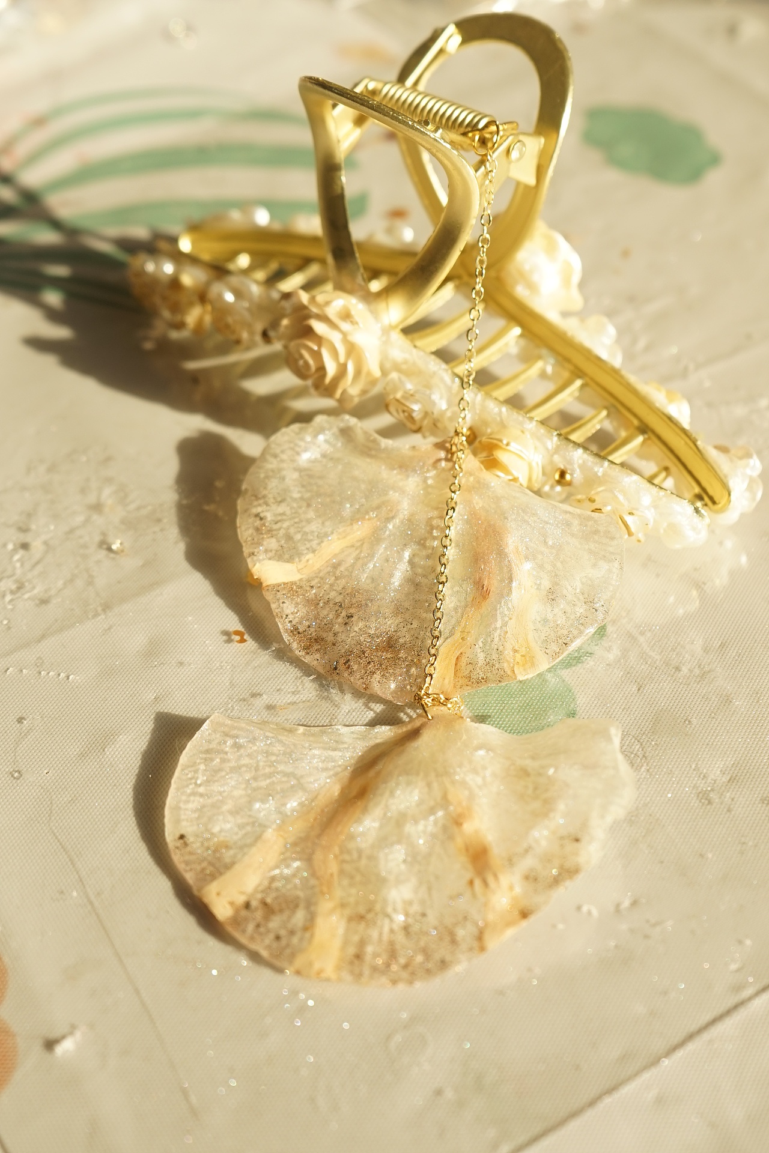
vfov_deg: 40.3
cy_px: 576
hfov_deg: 27.5
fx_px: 1570
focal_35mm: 49
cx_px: 384
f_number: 5.6
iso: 160
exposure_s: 1/80
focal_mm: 33
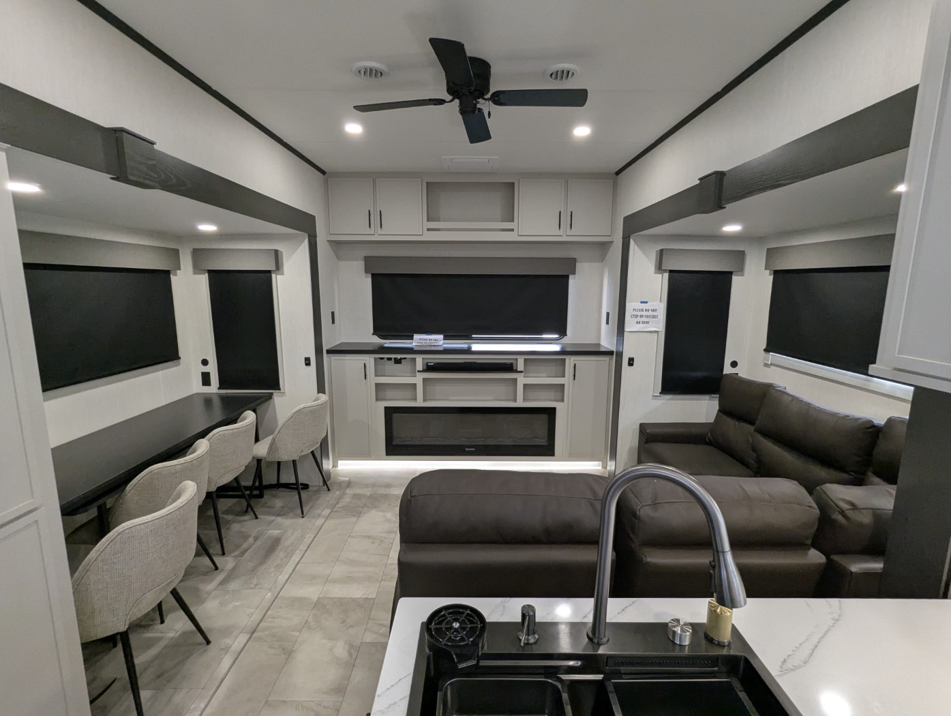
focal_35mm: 16
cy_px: 358
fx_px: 440
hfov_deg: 94.4
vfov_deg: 78.2
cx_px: 476
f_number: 2.2
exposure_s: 1/55.9
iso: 229
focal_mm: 2.35
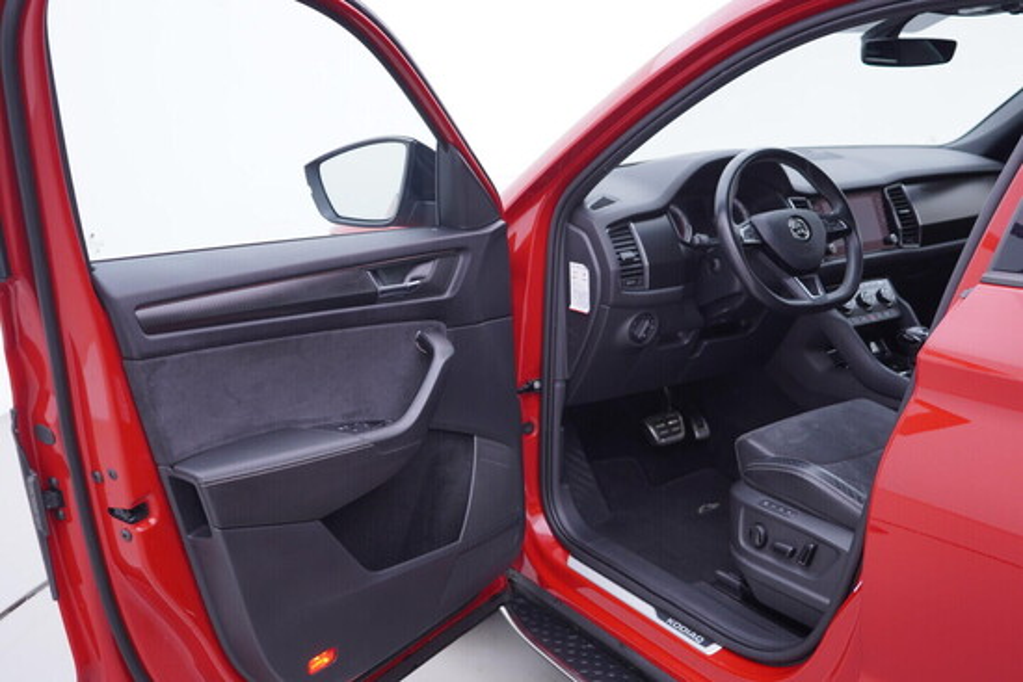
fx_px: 1023
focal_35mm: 36
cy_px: 341
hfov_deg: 53.1
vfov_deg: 36.9
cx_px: 512
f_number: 2.8
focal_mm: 24
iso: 125
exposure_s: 1/40
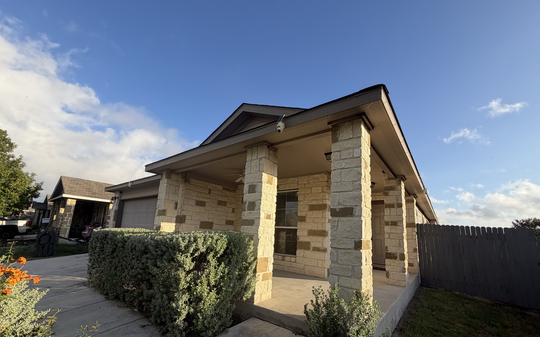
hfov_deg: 101.5
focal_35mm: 15
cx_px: 272
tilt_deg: +8.9
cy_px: 195
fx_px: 221
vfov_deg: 74.2
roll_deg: -3.1
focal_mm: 2.22
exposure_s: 1/770
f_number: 2.2
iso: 32
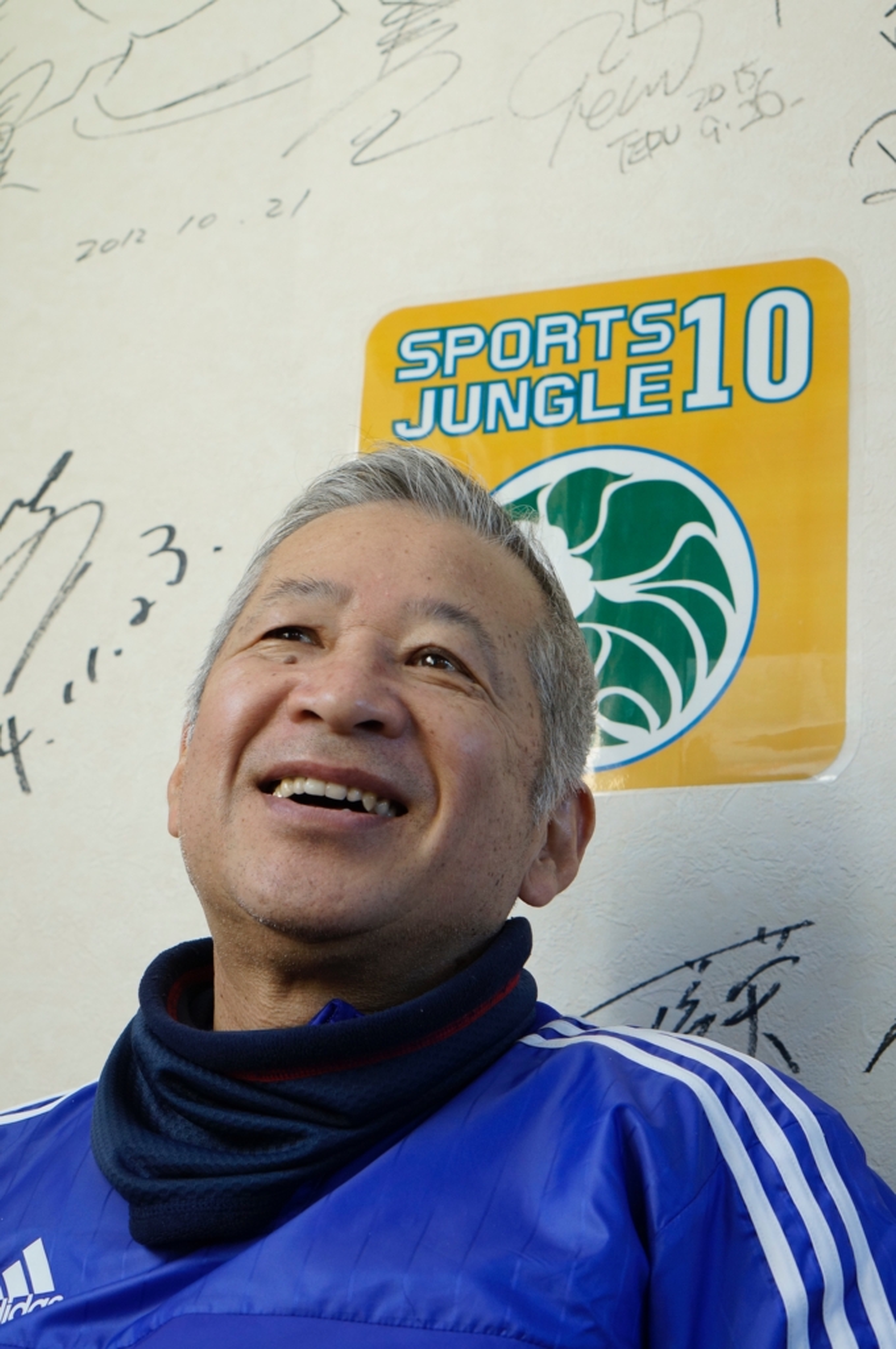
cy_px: 674
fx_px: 2807
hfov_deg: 18.1
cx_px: 448
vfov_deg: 27.0
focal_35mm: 75
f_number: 5.6
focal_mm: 50
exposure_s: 1/80
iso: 500
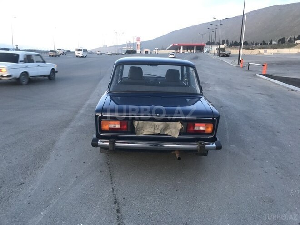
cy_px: 112
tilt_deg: -7.9
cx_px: 150
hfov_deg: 63.4
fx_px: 243
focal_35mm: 28
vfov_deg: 49.7
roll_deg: +0.8
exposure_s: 1/100
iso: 40
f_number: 1.8
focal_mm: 3.99
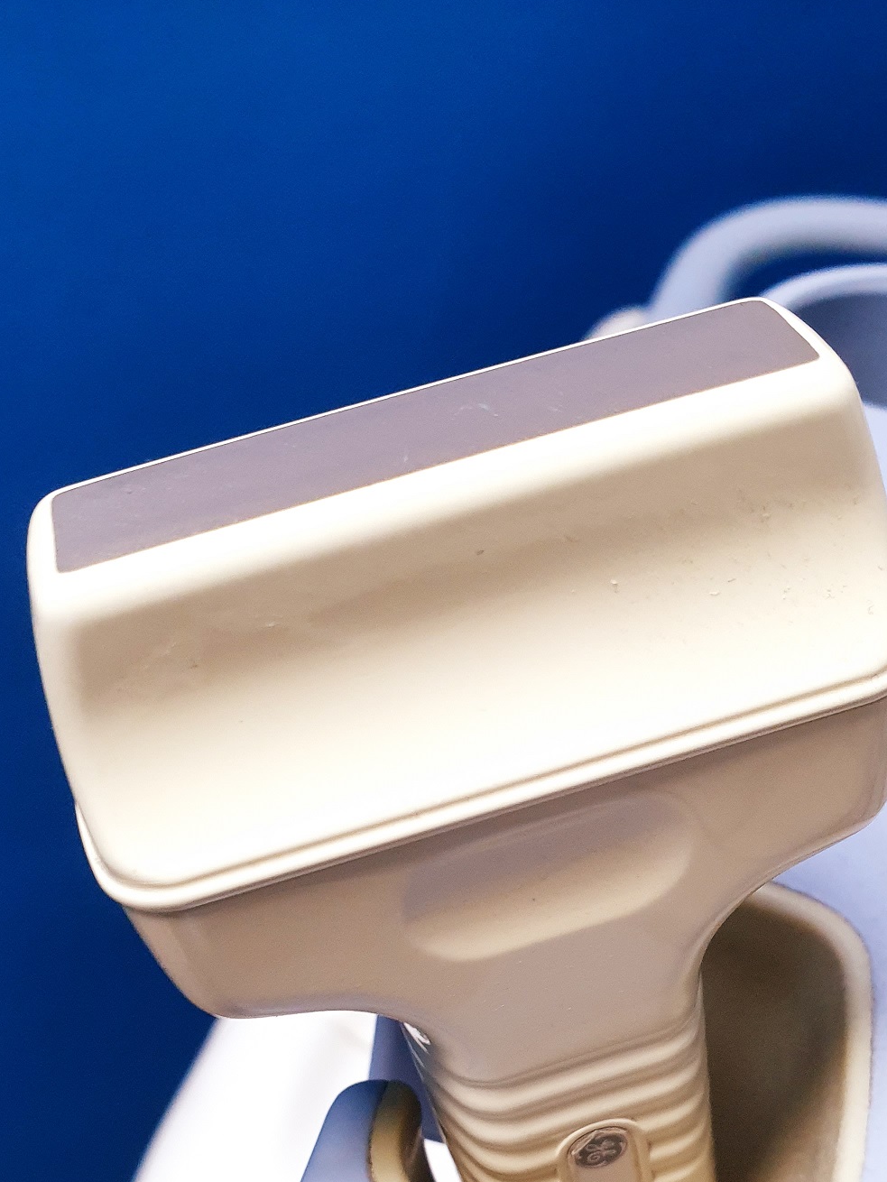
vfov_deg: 45.0
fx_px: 1366
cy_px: 903
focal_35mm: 40
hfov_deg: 36.0
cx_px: 473
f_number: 2.4
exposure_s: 1/50
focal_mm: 4.3
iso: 250
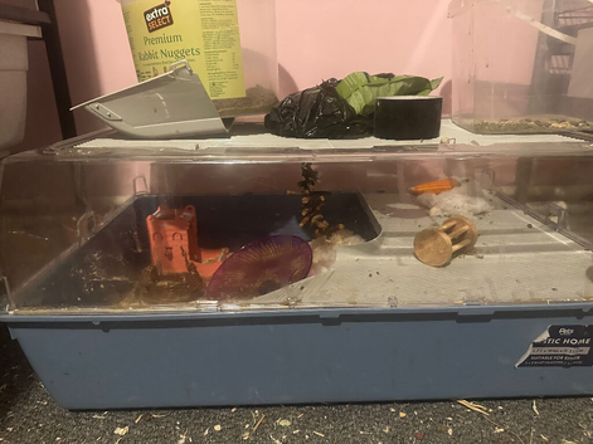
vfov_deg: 56.8
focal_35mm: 24
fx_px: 411
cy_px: 222
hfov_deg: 71.6
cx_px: 296
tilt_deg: -19.6
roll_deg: +0.7
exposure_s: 1/33
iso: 1000
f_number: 1.78
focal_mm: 6.86
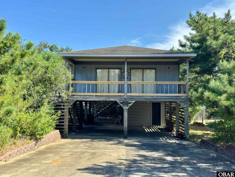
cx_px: 118
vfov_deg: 40.7
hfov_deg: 52.6
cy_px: 88
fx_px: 238
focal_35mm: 35
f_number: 1.78
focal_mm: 6.76
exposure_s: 1/2833
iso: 100
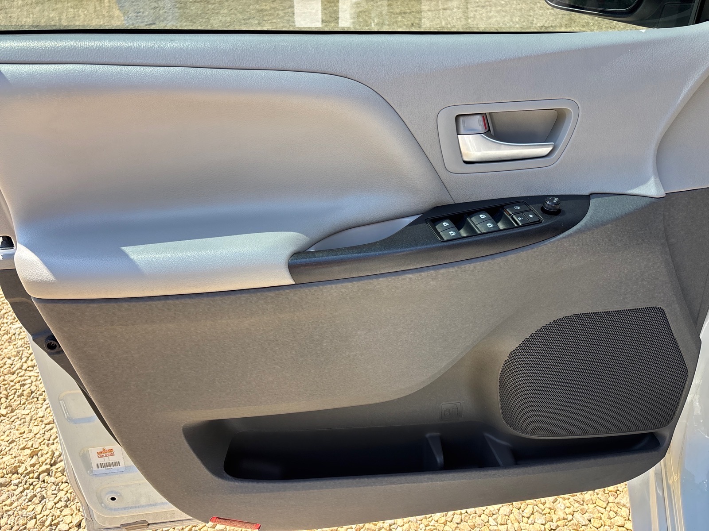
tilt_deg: -27.6
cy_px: 266
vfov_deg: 53.1
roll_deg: +4.6
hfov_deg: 67.3
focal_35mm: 26
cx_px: 354
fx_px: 533
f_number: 1.6
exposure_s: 1/594
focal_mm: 5.96
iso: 50
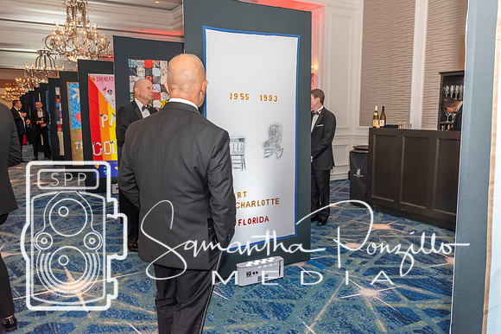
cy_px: 167
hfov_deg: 61.9
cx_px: 250
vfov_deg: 43.6
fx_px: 418
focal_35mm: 30
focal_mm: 20
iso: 1000
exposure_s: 1/60
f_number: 3.5
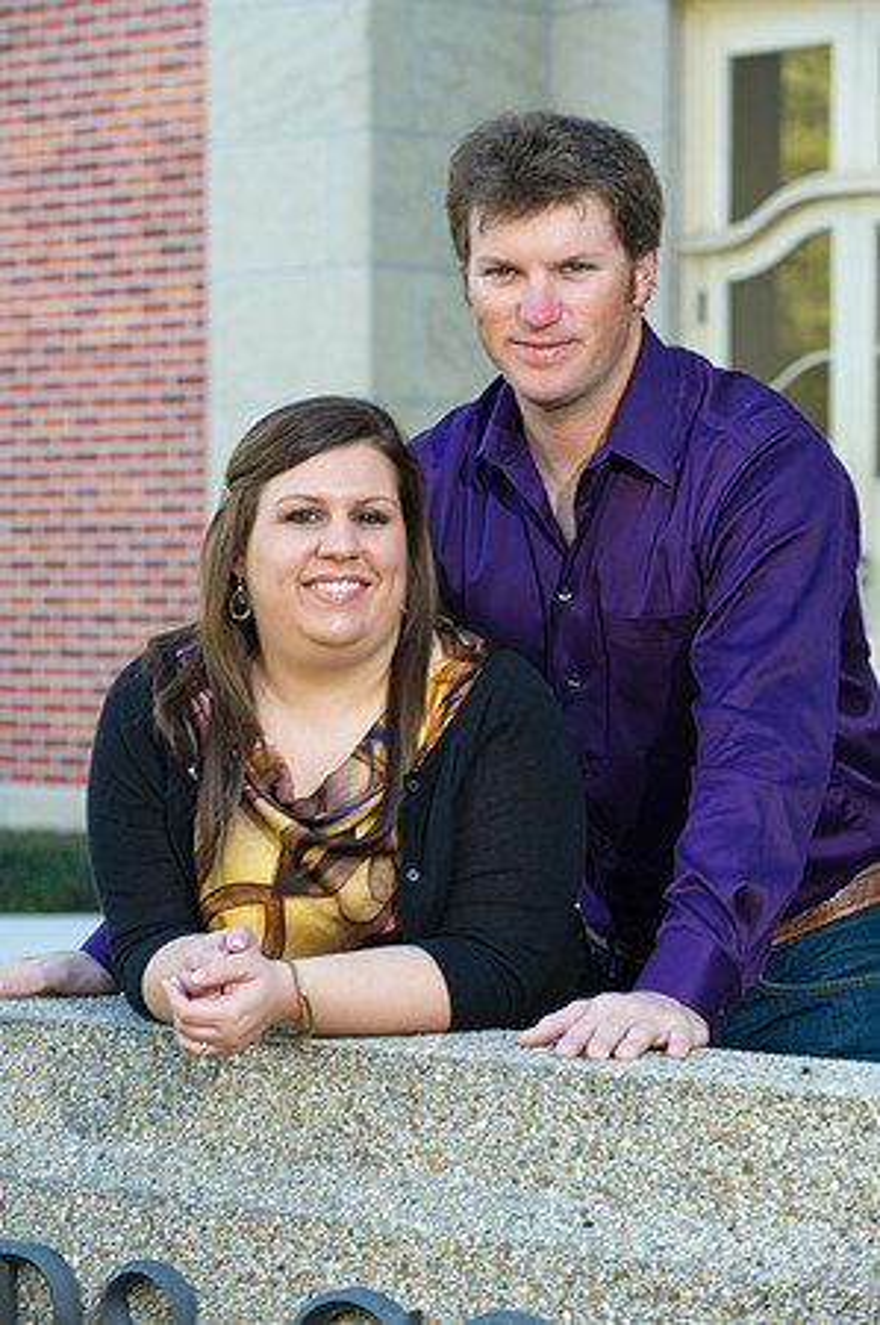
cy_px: 662
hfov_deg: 11.4
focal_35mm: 120
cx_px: 440
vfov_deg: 17.1
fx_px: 4410
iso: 400
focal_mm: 120
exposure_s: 1/60
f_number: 5.6
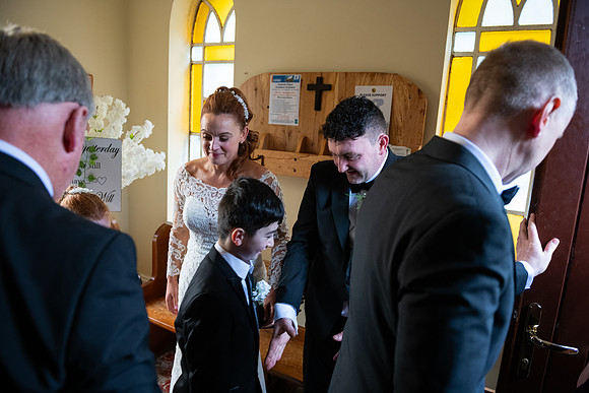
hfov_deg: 73.7
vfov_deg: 53.2
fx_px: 393
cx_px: 294
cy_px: 196
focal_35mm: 24
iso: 1250
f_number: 3.5
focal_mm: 24
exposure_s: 1/160
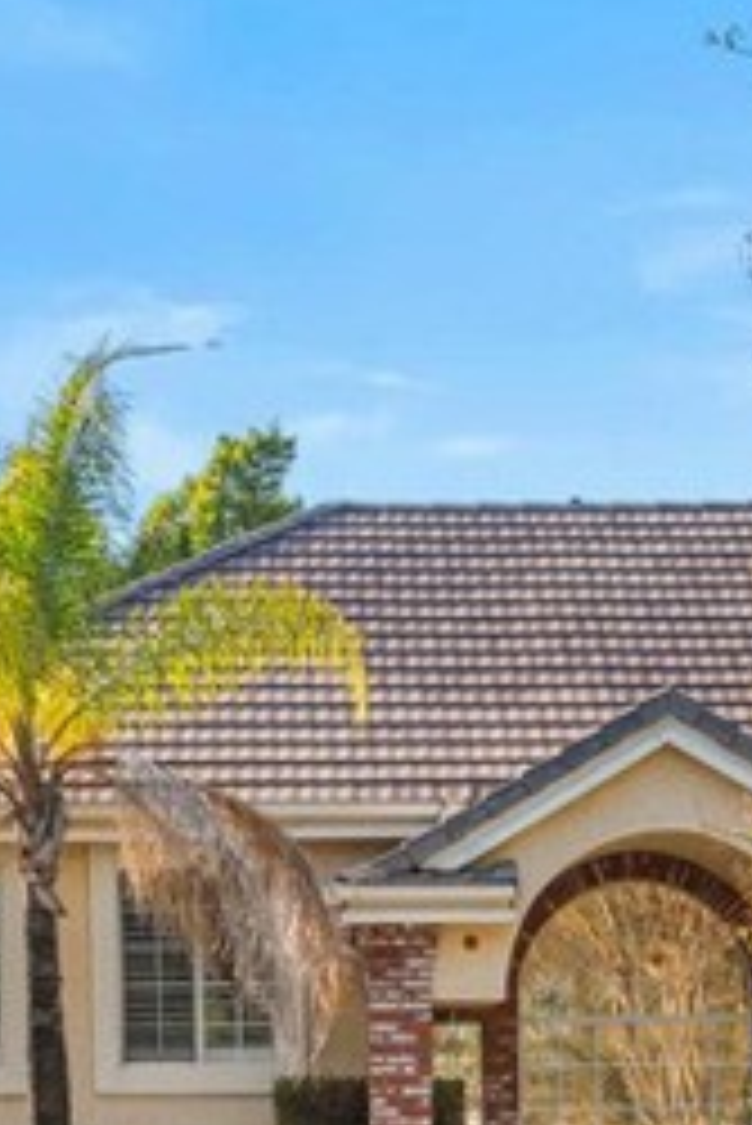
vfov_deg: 16.4
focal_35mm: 123
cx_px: 531
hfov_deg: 11.1
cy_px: 1033
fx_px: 3848
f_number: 6.3
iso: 100
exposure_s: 1/30
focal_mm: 30
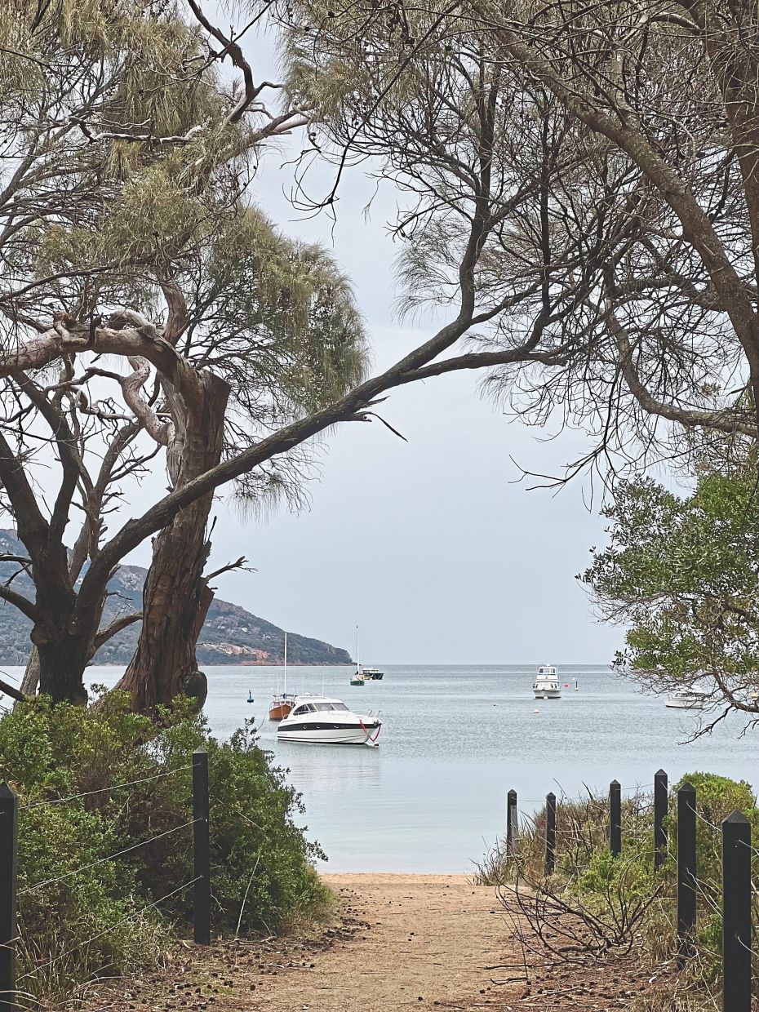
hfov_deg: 19.1
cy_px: 506
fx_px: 2251
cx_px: 380
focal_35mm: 77
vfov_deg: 25.3
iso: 25
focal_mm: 9
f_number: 2.8
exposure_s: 1/121
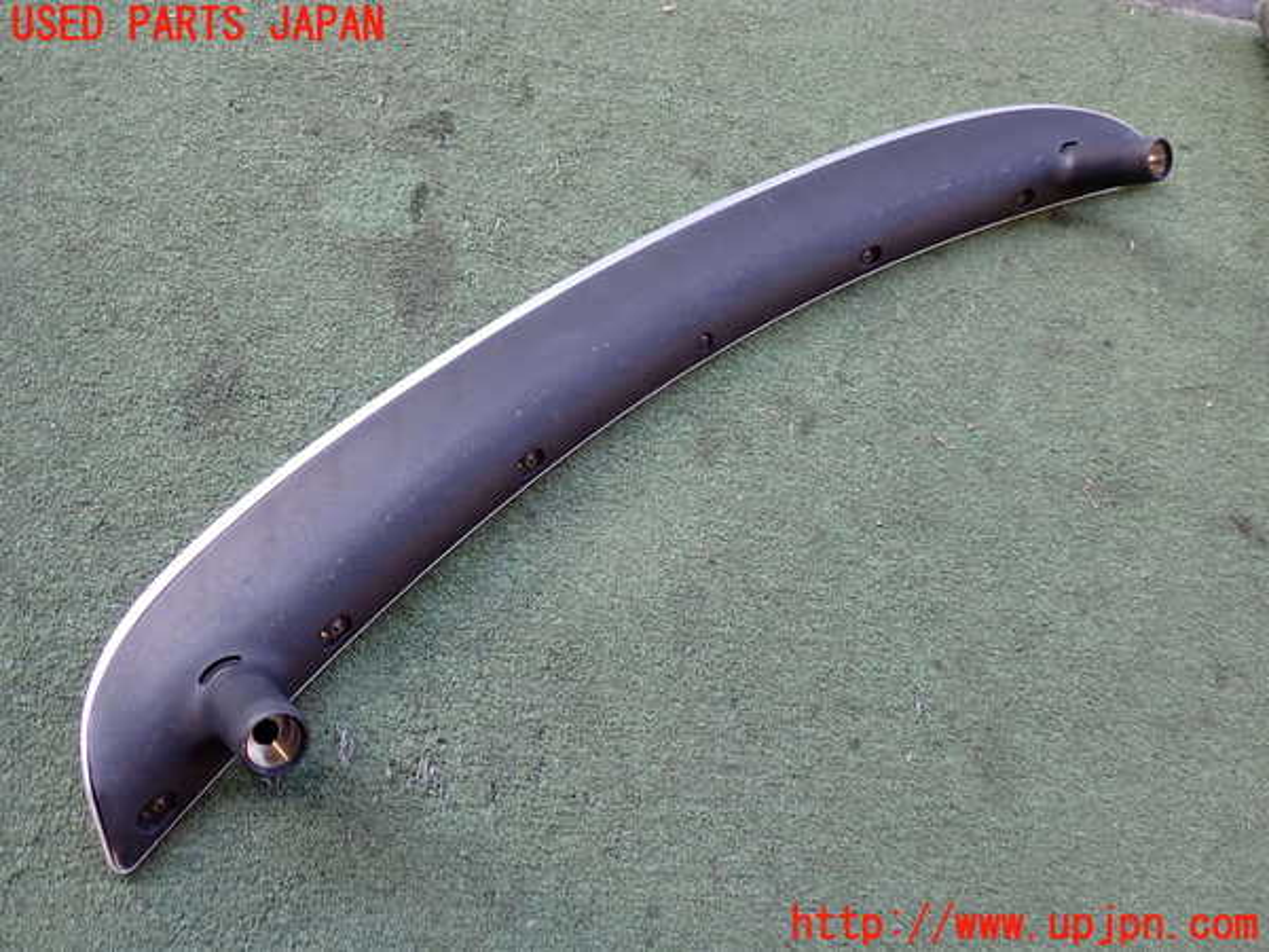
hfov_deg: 60.0
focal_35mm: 30
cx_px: 634
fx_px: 1100
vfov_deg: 46.8
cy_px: 476
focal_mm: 5.4
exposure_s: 1/100
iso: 200
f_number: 2.3
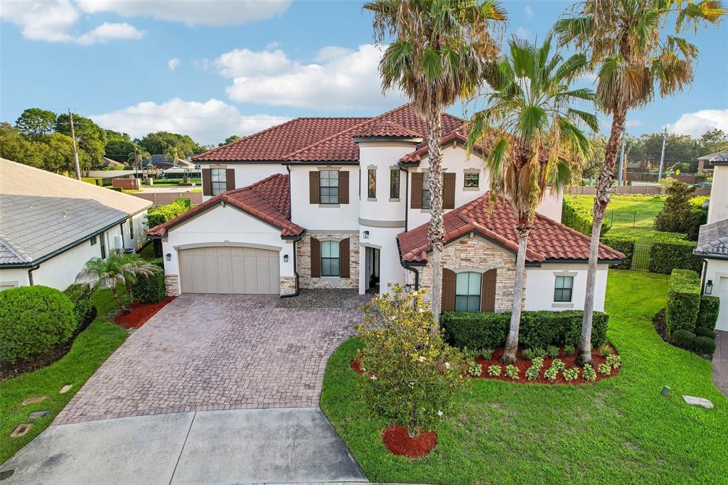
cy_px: 242
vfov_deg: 57.2
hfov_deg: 78.6
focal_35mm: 22
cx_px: 364
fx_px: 445
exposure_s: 1/500
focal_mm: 8.4
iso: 100
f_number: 2.8
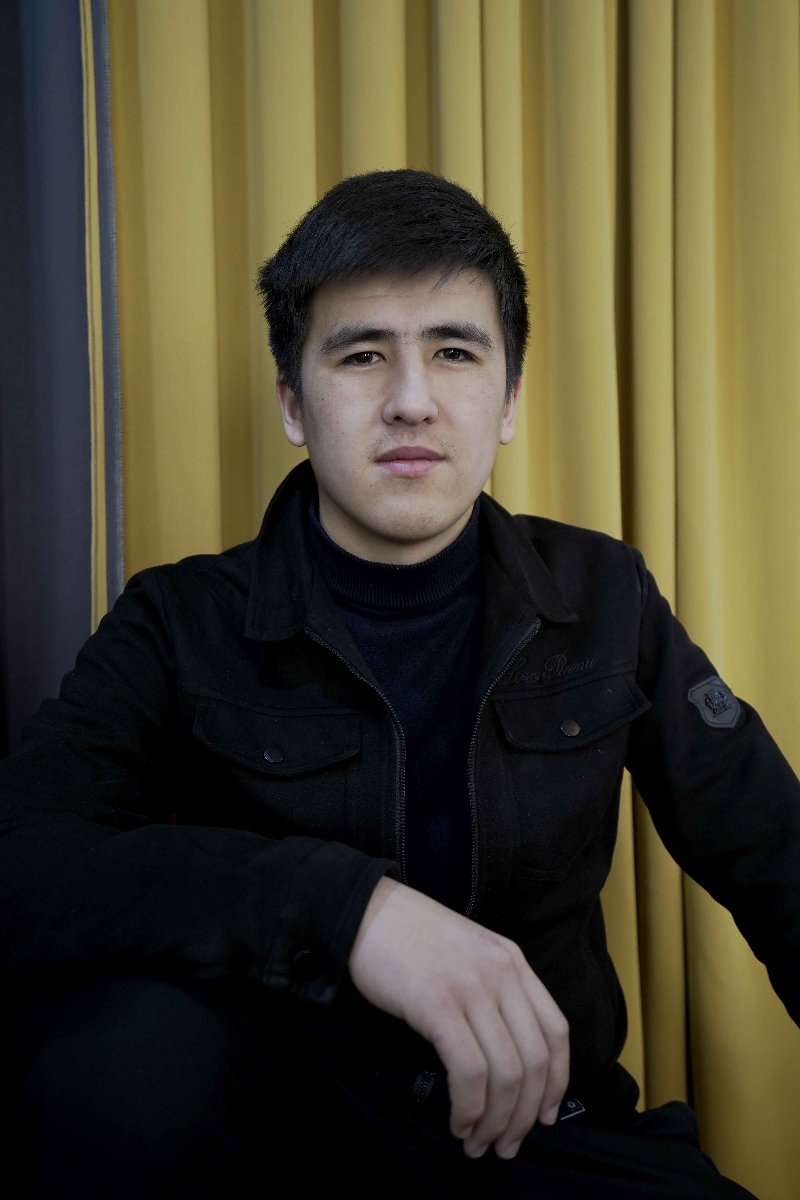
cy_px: 600
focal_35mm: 35
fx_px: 1167
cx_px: 400
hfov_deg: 37.9
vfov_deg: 54.4
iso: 1250
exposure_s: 1/50
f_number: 4
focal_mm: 35
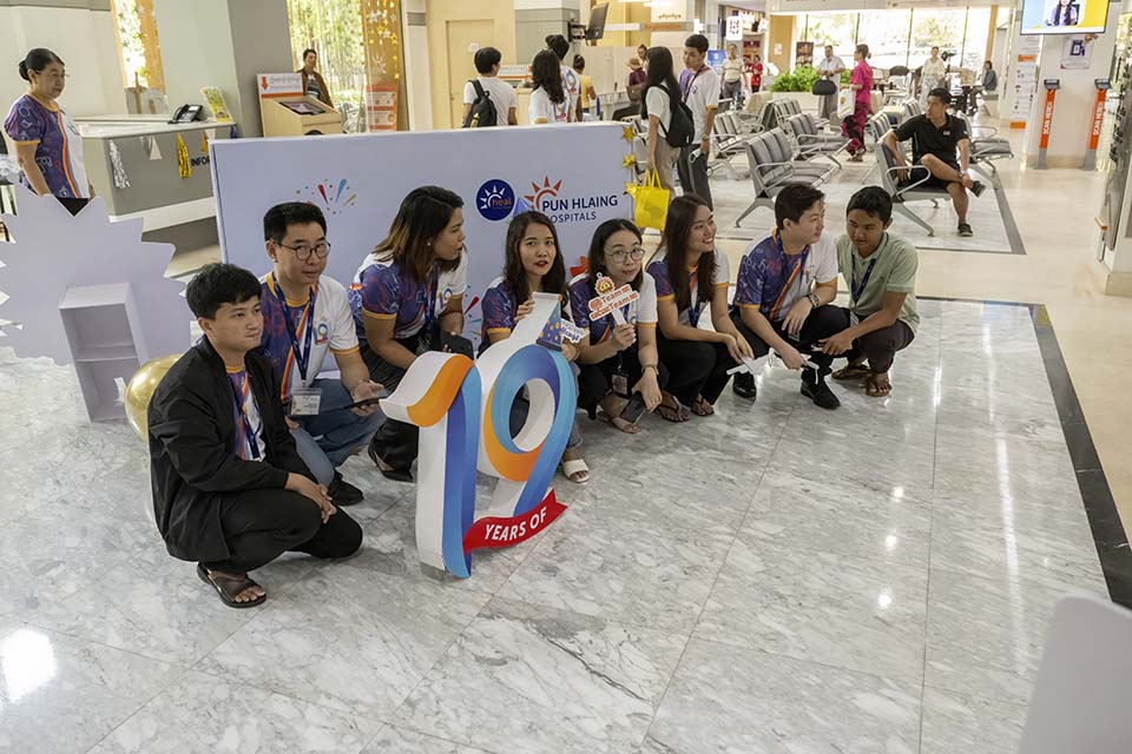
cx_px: 566
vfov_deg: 43.6
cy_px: 377
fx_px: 943
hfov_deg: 61.9
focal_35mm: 30
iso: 8000
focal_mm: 30
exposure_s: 1/200
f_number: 5.6
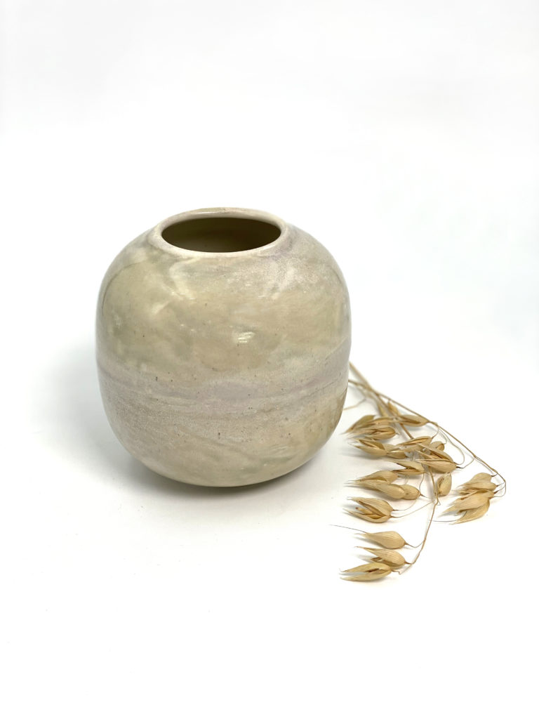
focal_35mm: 52
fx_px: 1080
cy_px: 360
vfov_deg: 36.8
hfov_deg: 28.0
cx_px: 270
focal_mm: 6
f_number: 2
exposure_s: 1/110
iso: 25
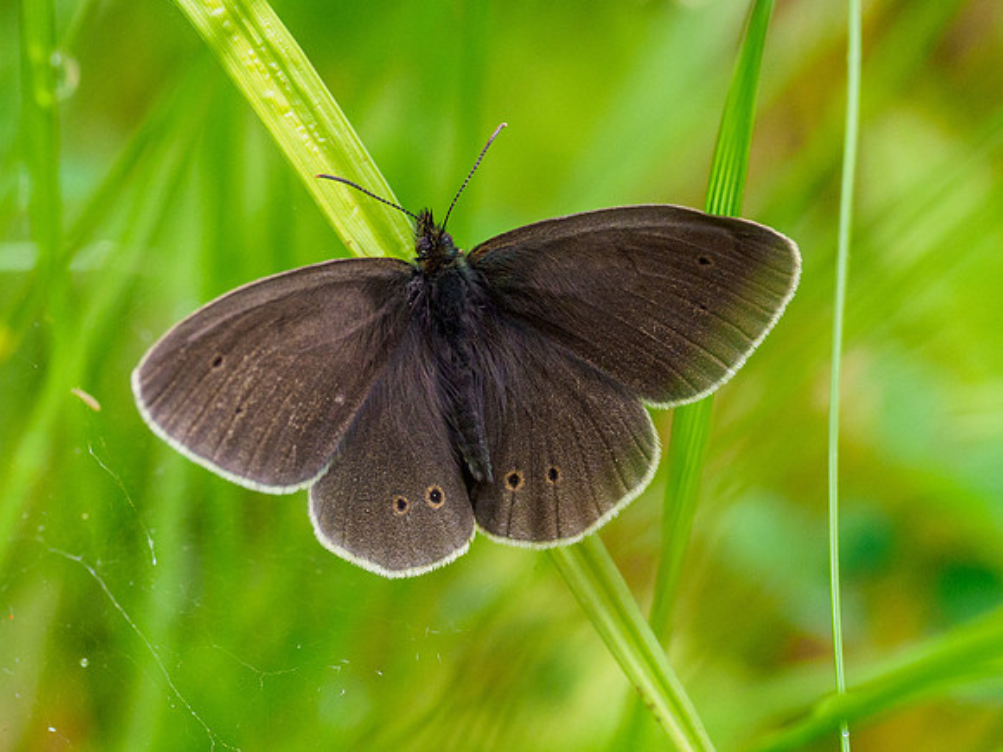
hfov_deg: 2.0
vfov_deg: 1.5
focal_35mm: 999
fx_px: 28934
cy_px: 231
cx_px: 444
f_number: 4
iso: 1250
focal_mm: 300
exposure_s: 1/640
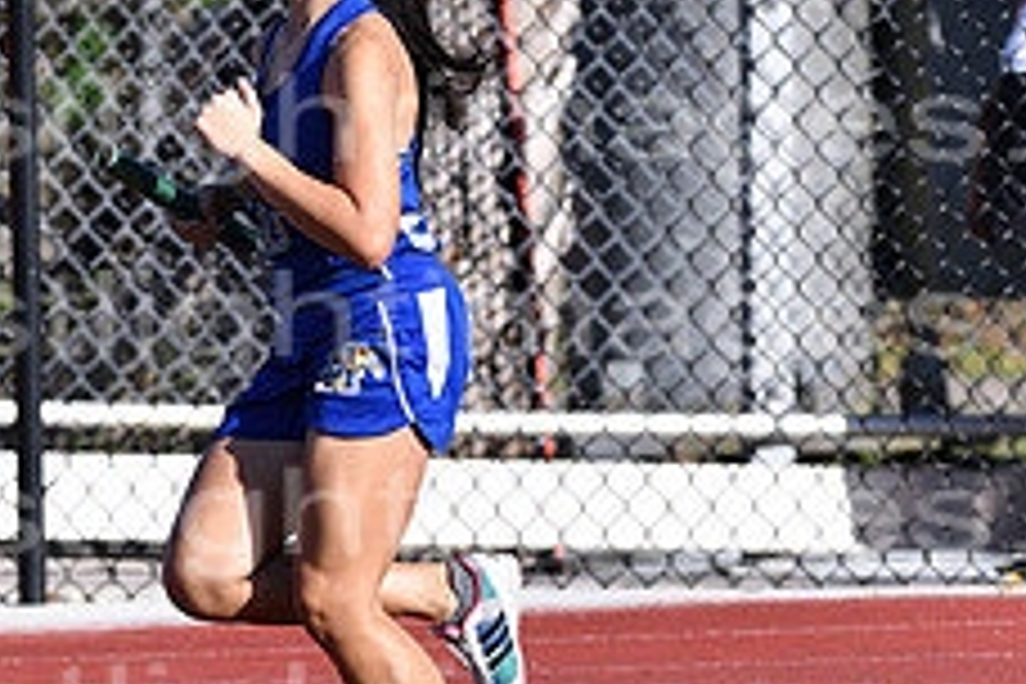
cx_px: 356
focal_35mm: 1145
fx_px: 32630
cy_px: 227
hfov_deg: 1.8
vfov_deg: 1.2
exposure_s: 1/2500
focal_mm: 300
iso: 400
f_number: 5.6
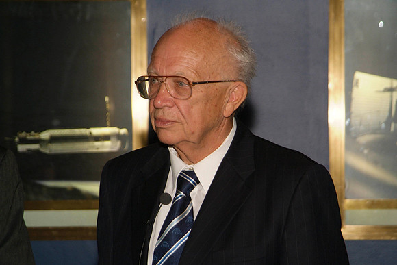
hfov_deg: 11.4
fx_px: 1985
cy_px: 132
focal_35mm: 180
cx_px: 198
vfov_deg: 7.6
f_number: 8
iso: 800
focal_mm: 120
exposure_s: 1/45
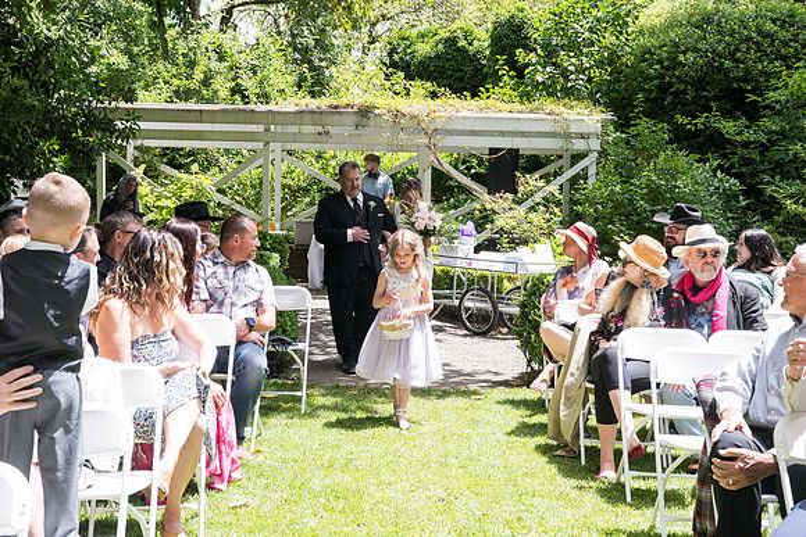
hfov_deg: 35.6
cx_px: 403
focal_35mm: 56
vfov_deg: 24.2
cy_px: 268
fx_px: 1254
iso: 640
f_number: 7.1
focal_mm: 56
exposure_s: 1/400
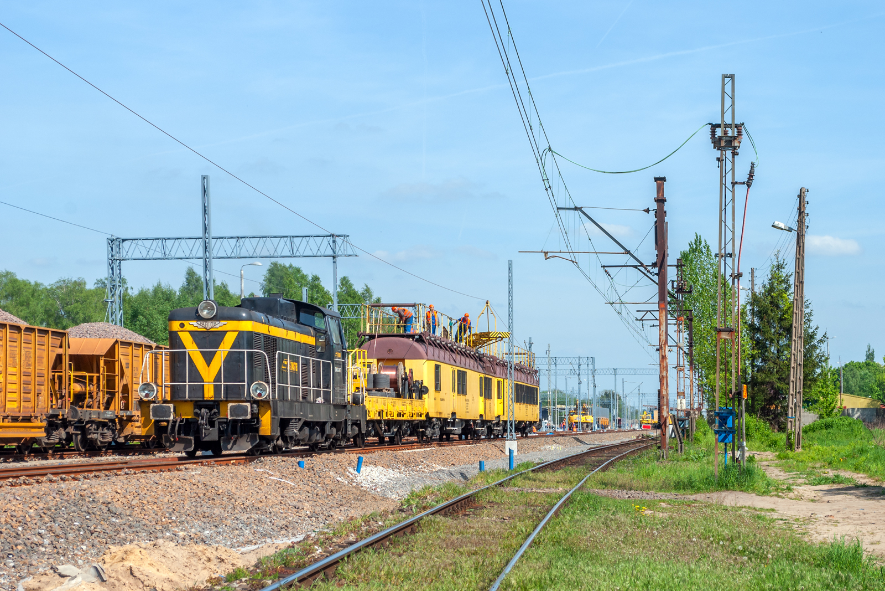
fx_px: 1770
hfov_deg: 28.1
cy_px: 296
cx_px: 442
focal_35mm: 72
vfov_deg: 18.9
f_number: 8
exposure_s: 1/320
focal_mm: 48
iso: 100
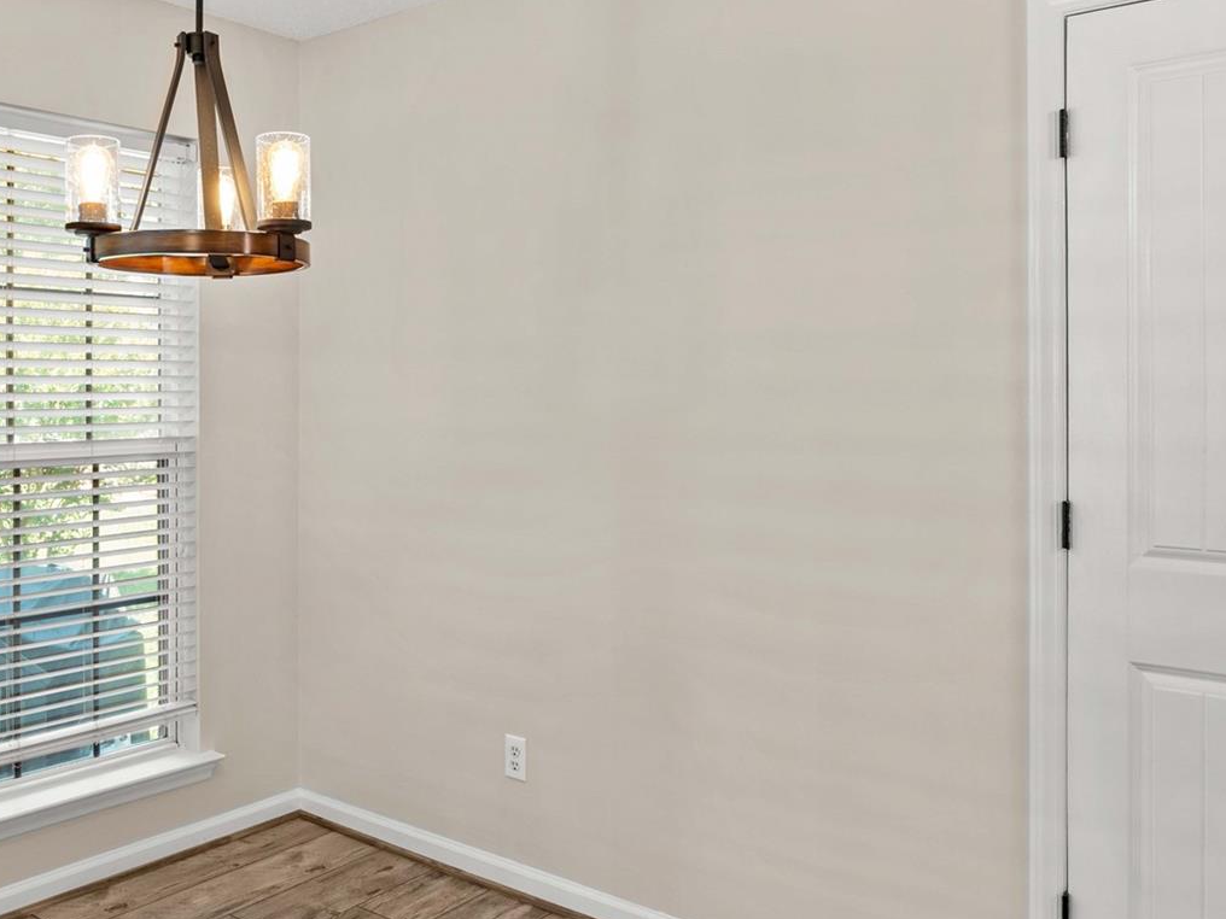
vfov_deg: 45.3
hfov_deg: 57.1
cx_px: 408
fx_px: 1098
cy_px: 396
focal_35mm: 31
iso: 100
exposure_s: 1/1.67
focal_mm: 16
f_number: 8
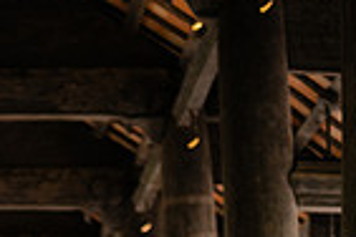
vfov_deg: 6.5
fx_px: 2027
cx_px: 3
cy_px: 470
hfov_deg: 10.0
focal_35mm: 205
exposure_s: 1/400
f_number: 1.8
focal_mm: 50
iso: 160
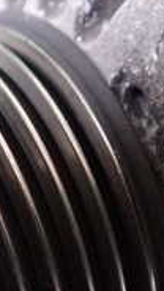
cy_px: 258
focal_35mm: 106
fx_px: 820
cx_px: 28
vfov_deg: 19.8
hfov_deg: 11.4
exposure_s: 1/13
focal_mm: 5.4
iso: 800
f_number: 2.3
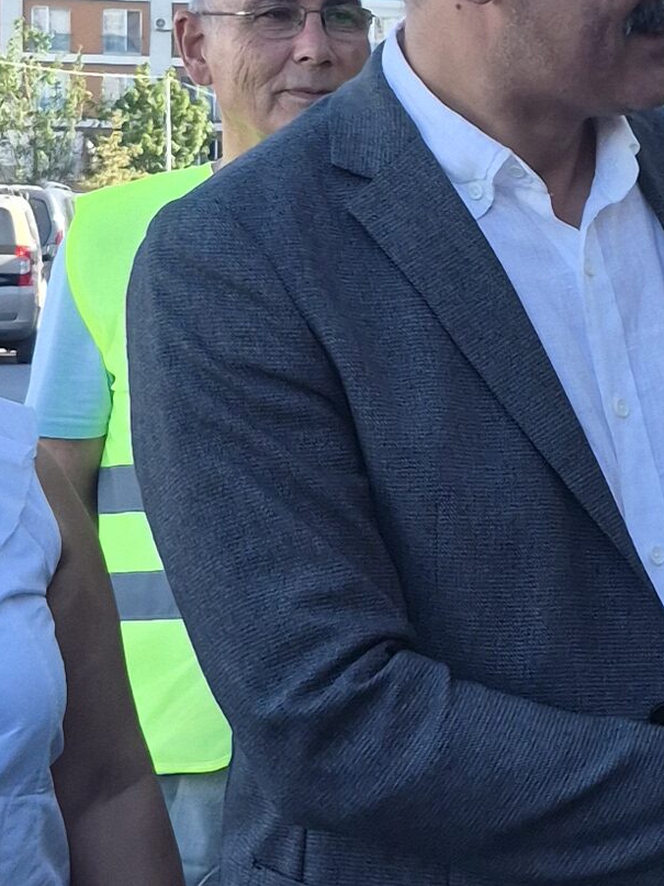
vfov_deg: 17.3
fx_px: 2916
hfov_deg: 12.5
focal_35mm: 114
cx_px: 937
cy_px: 362
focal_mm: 5.4
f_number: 1.8
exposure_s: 1/1836
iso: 80
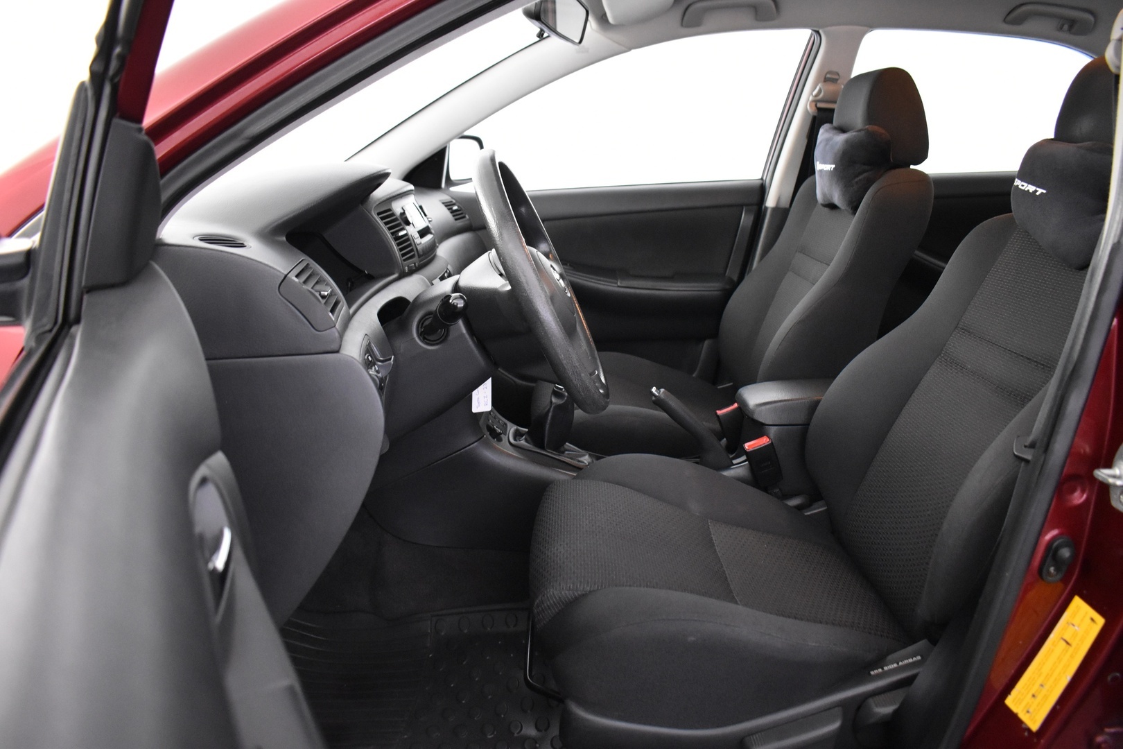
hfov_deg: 67.4
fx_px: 842
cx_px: 562
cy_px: 374
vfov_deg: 47.9
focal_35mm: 27
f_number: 3.5
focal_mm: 18
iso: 3200
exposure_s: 1/20
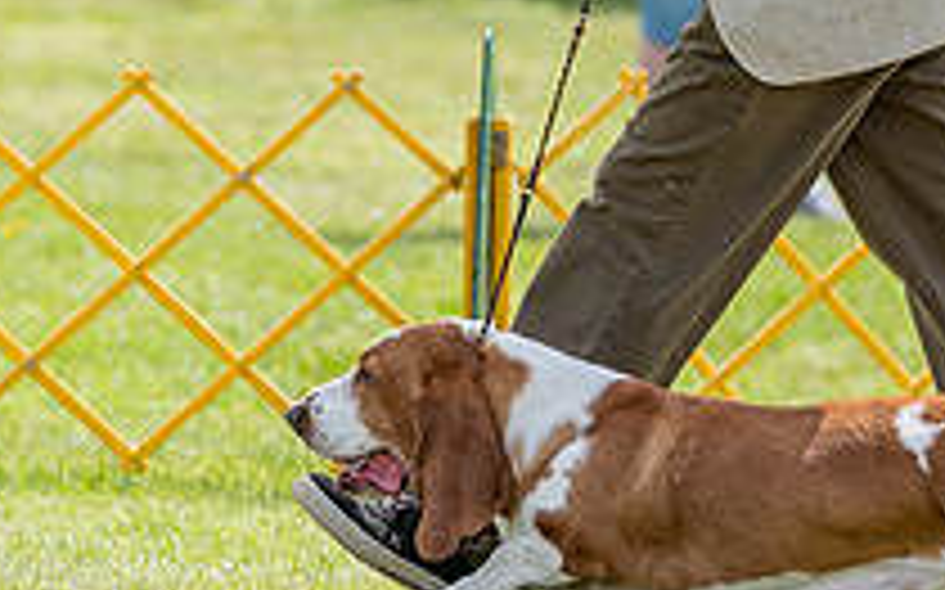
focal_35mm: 459
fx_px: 11815
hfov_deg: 4.6
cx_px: 554
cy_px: -7
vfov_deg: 2.9
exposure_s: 1/1000
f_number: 3.5
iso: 100
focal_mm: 154
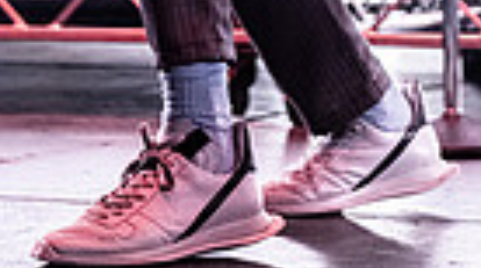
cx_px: 209
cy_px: -435
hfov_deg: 9.6
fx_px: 2877
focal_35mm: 226
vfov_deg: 5.1
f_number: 2.8
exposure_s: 1/320
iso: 3200
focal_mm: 66
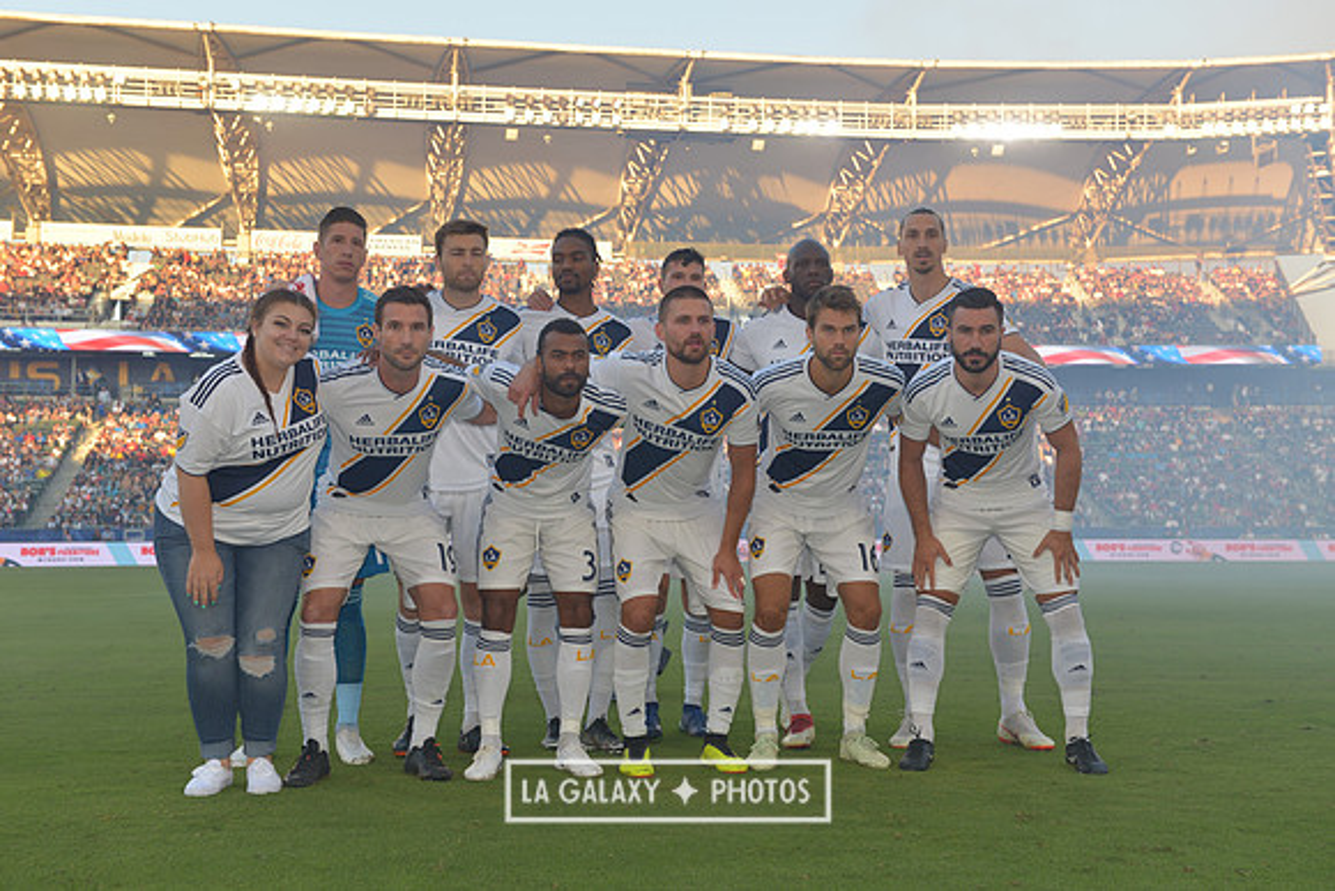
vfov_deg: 29.9
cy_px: 446
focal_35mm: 45
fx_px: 1669
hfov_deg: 43.6
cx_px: 668
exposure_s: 1/125
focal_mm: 45
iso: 200
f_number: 5.6
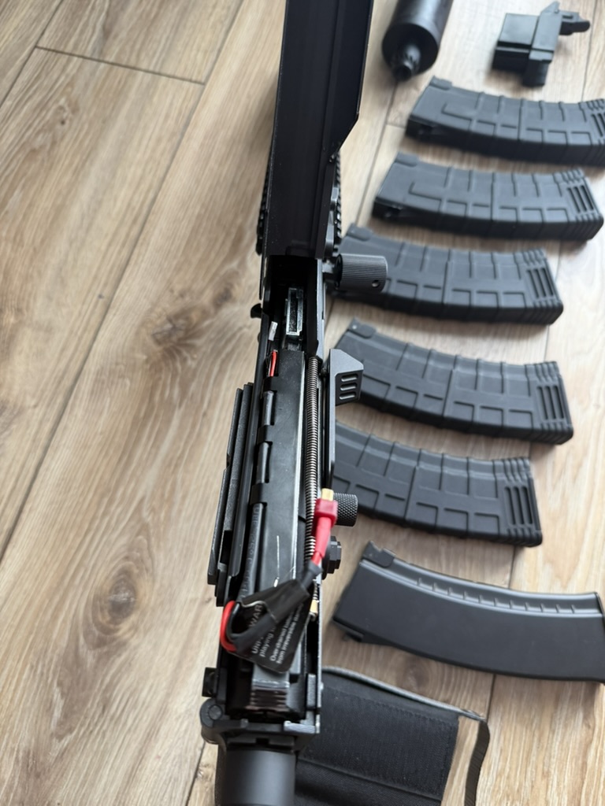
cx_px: 302
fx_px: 559
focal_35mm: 24
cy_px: 403
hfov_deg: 56.8
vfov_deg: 71.6
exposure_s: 1/120
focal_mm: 6.76
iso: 200
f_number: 1.78
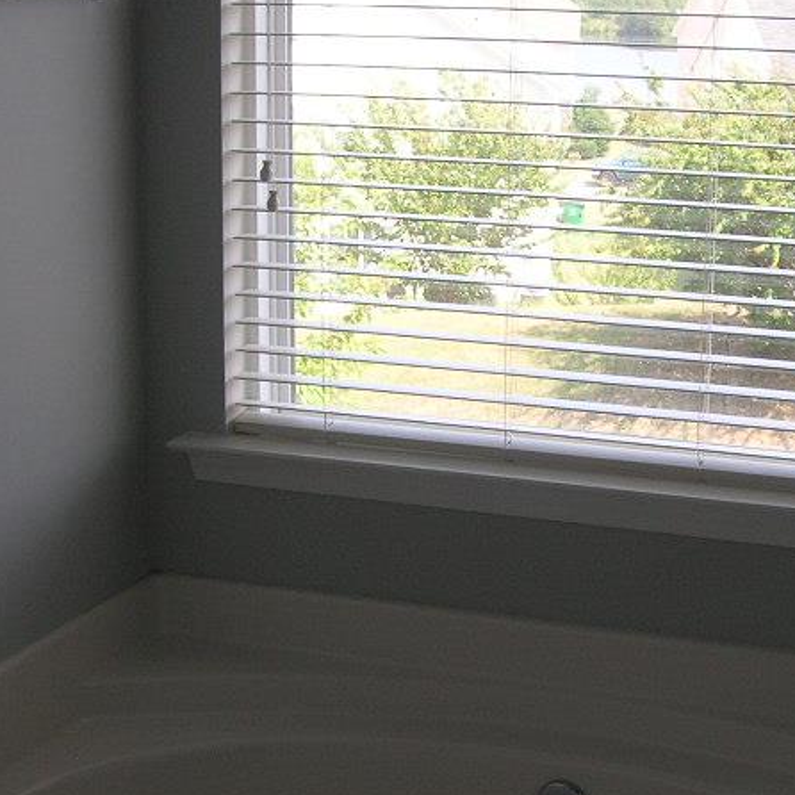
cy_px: 417
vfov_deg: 25.0
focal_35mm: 69
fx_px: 1793
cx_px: 506
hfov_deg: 24.9
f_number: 4.9
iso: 50
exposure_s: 1/60.7
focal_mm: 5.7
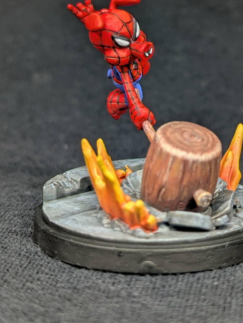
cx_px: 137
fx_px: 887
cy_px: 104
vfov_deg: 20.5
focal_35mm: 95
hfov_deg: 15.6
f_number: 1.85
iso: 34
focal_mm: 6.81
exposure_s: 1/49.6
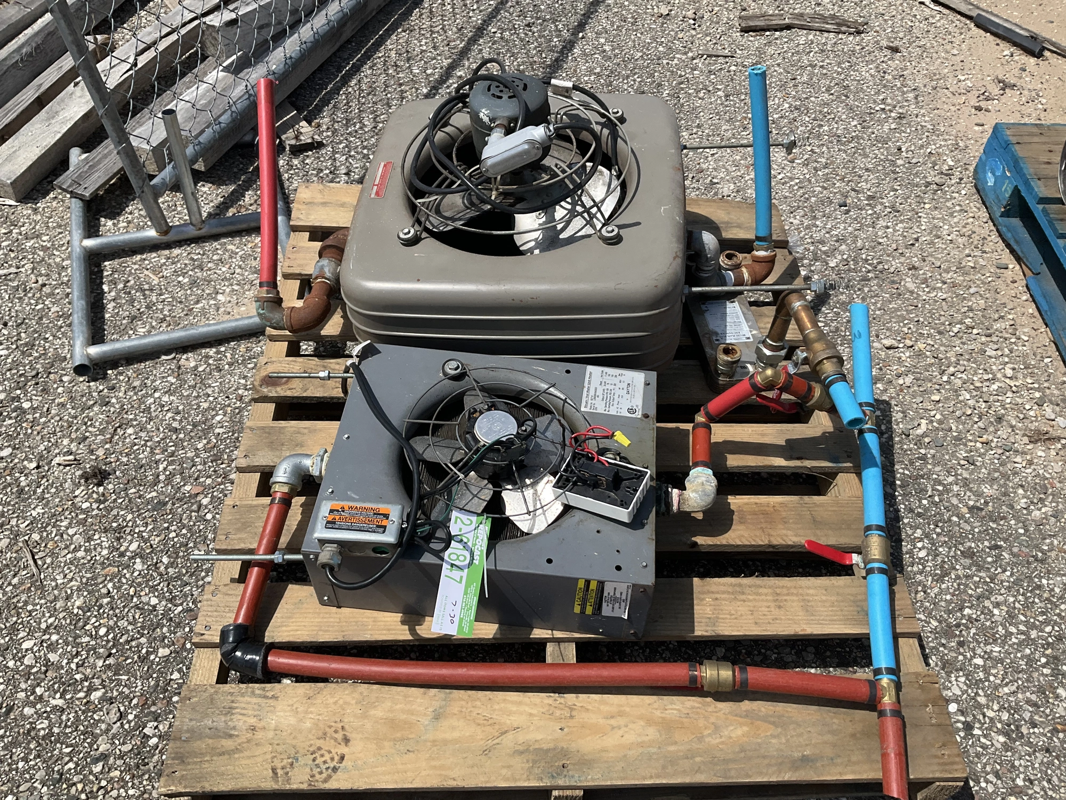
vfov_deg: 48.2
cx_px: 533
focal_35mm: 29
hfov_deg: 61.7
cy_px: 400
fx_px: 893
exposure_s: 1/2320
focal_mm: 3
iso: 25
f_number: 1.8
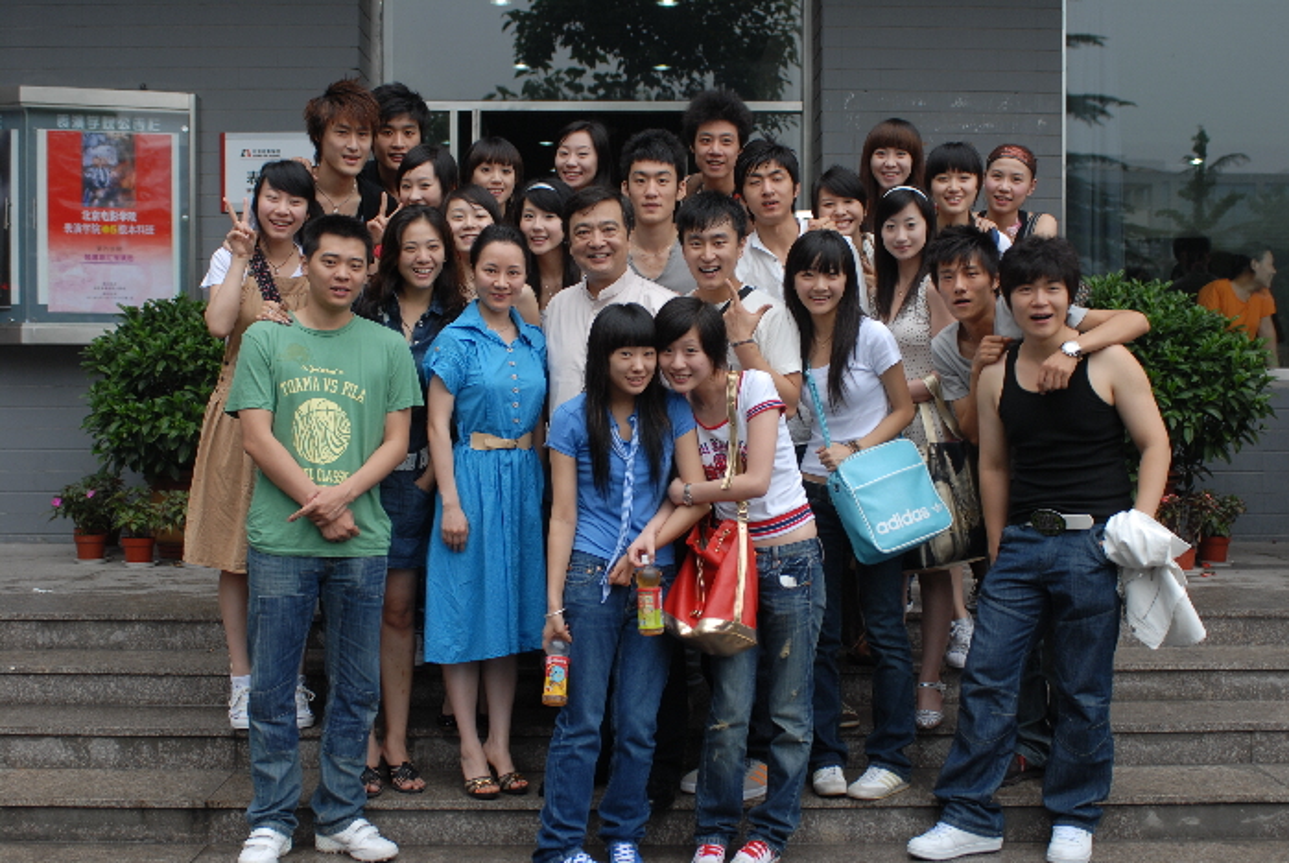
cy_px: 432
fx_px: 1506
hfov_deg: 46.3
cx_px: 644
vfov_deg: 32.0
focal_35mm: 42
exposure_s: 1/60
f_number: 3.5
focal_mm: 28
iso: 100
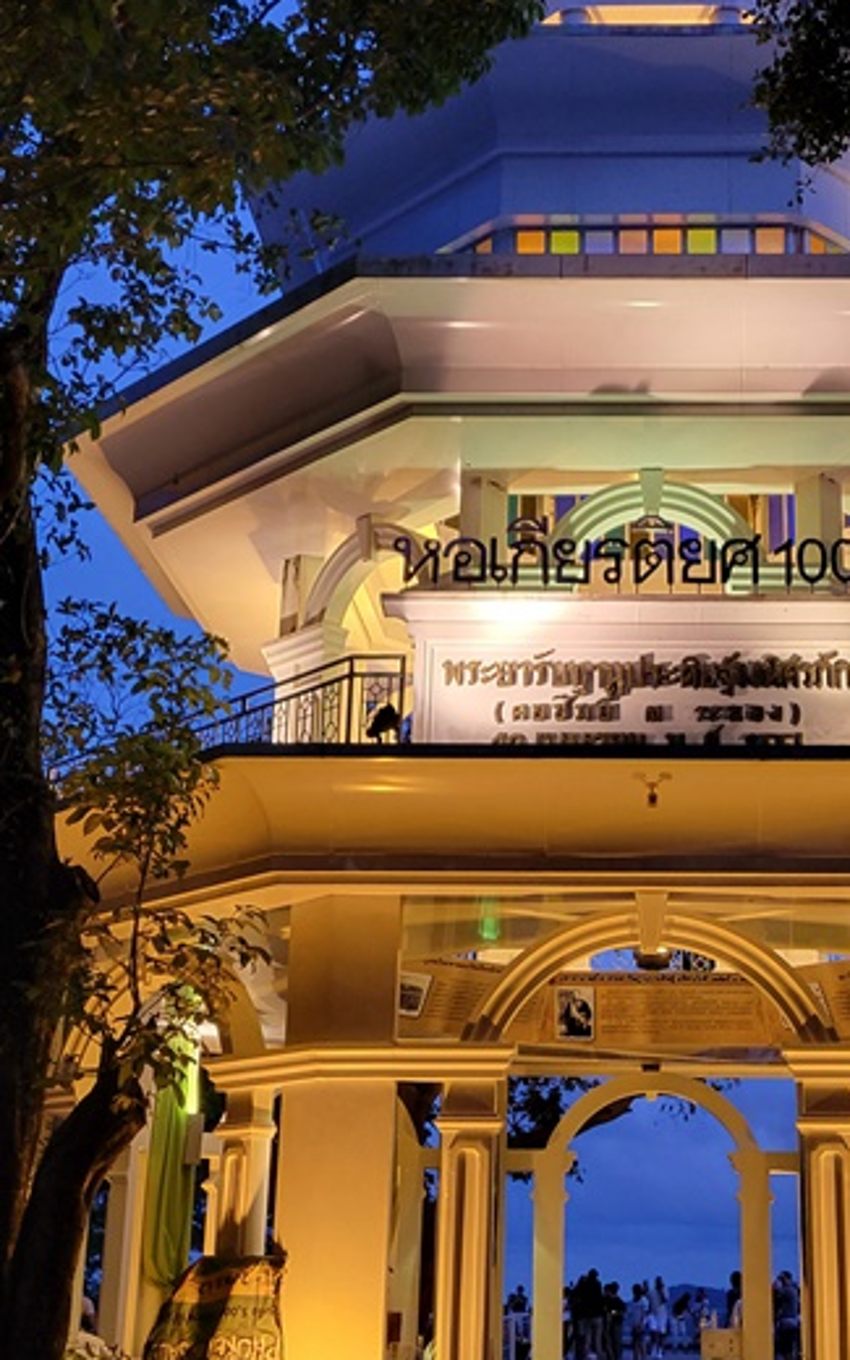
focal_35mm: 53
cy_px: 696
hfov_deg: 24.2
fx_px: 1964
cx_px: 633
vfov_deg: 38.2
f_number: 1.8
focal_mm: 5.4
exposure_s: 1/50
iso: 200
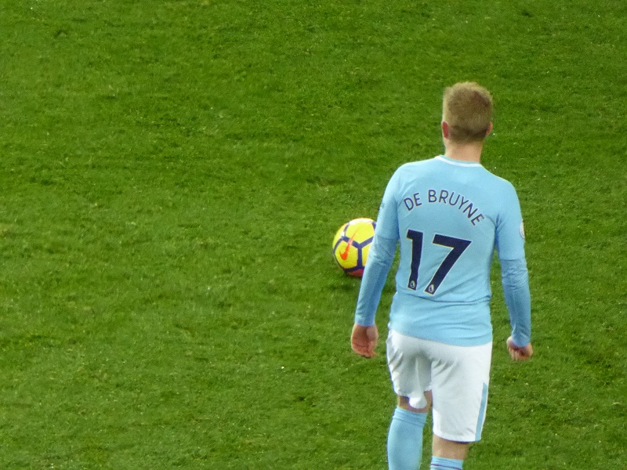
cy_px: 235
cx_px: 314
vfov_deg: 1.3
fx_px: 21120
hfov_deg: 1.7
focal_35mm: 1166
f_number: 6.4
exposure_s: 1/125
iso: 1600
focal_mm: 129
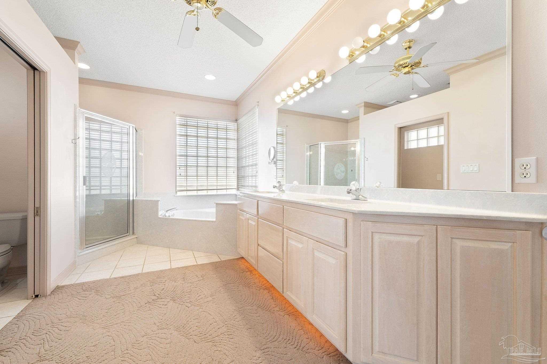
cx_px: 274
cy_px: 182
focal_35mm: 15
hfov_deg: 100.4
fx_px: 228
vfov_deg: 77.3
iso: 400
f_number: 8
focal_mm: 10
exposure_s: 1/2.5
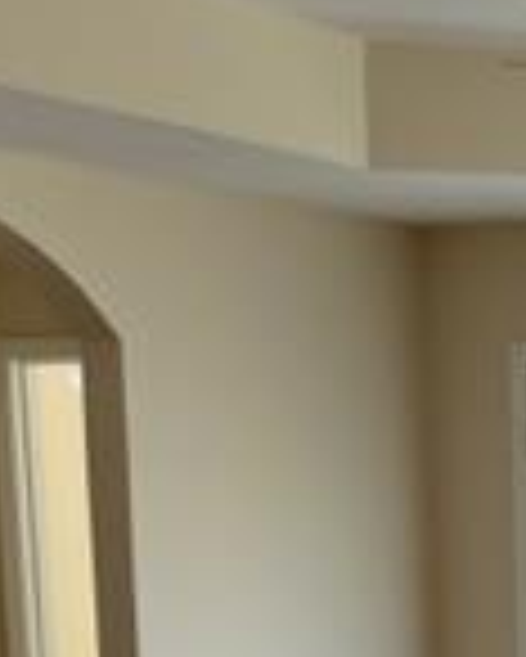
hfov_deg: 13.4
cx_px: 692
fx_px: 2158
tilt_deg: -9.5
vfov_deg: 16.4
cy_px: 846
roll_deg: +1.2
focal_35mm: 111
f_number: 1.5
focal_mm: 5.7
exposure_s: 1/121
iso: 125
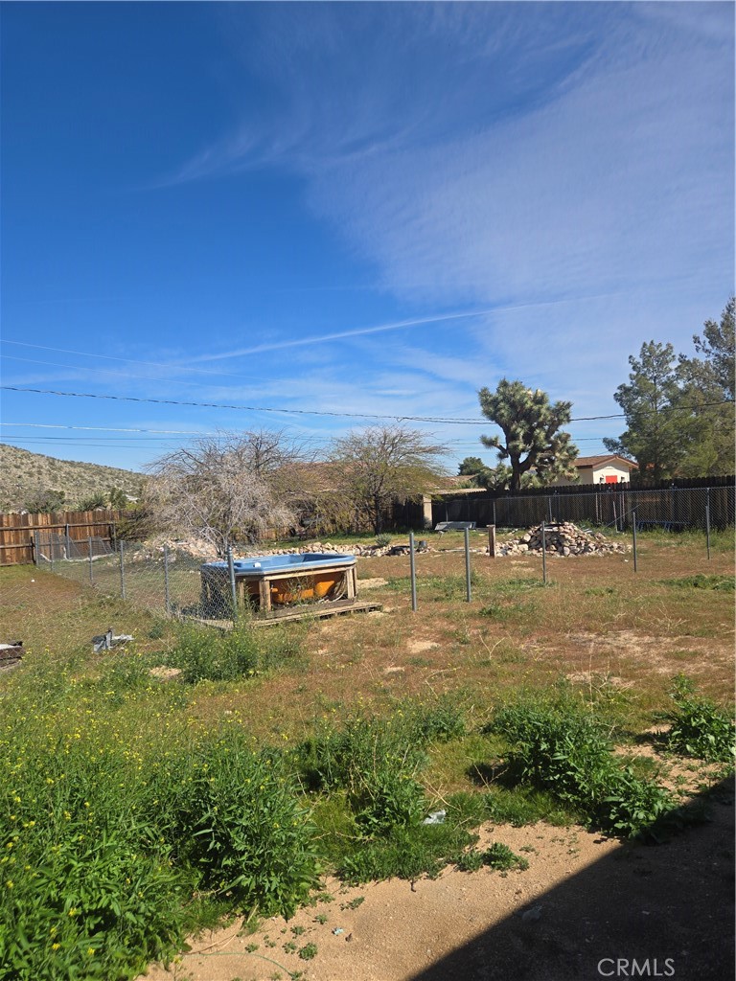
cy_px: 490
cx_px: 368
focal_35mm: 23
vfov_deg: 73.9
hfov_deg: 58.9
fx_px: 652
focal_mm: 5.4
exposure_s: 1/2327
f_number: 1.8
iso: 25
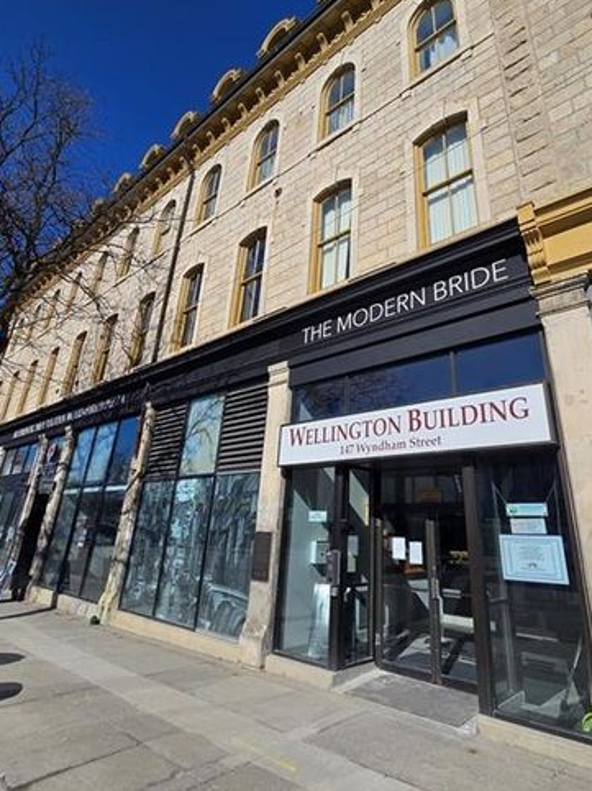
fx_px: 411
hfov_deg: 70.9
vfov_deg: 87.3
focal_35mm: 18
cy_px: 344
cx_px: 349
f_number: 2.2
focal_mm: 2.2
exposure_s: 1/4256
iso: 50
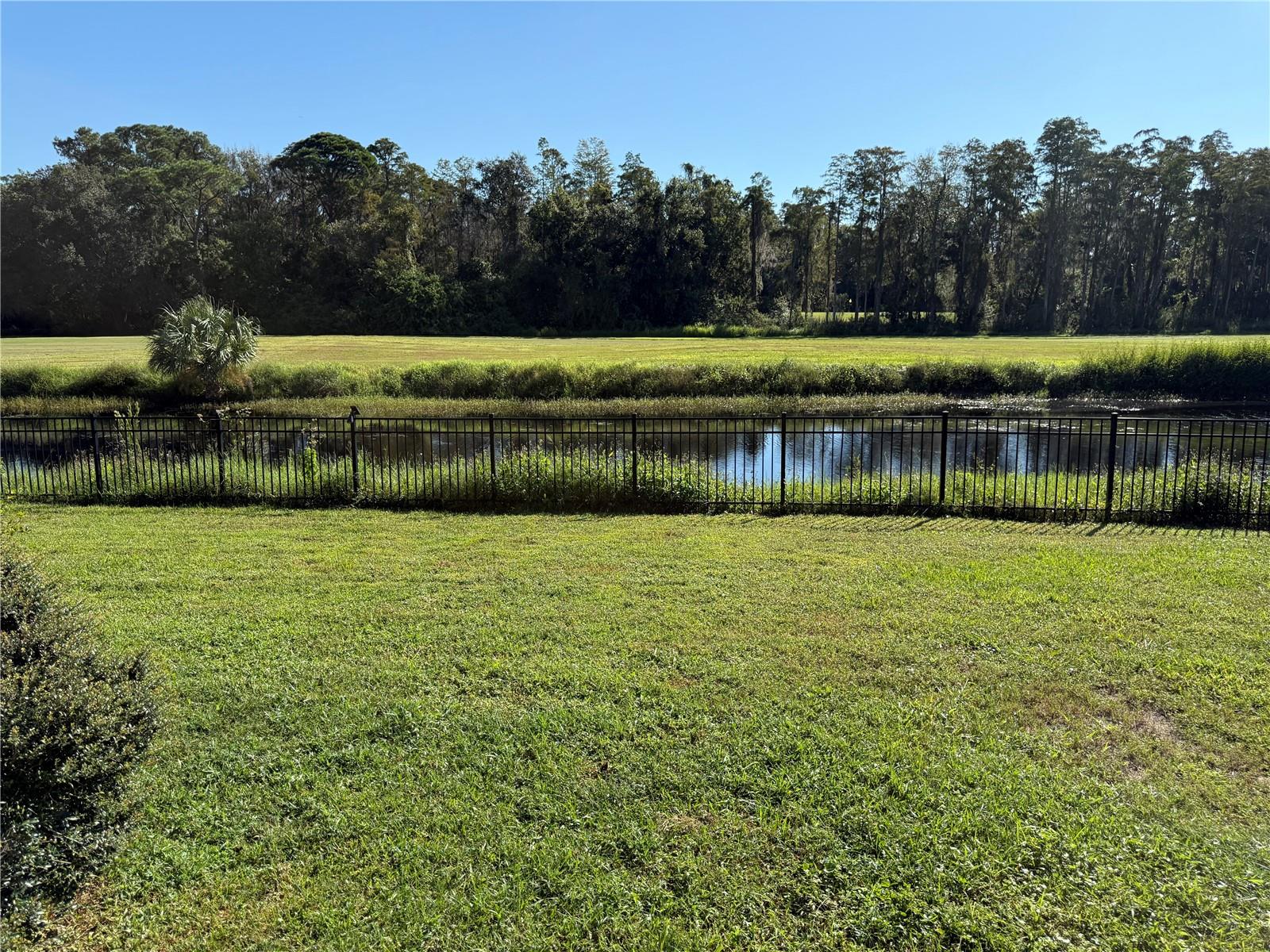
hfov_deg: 71.6
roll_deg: +1.5
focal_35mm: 24
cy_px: 476
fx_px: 881
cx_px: 635
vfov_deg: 56.8
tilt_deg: -10.0
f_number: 1.78
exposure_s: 1/4405
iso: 125
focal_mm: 6.76
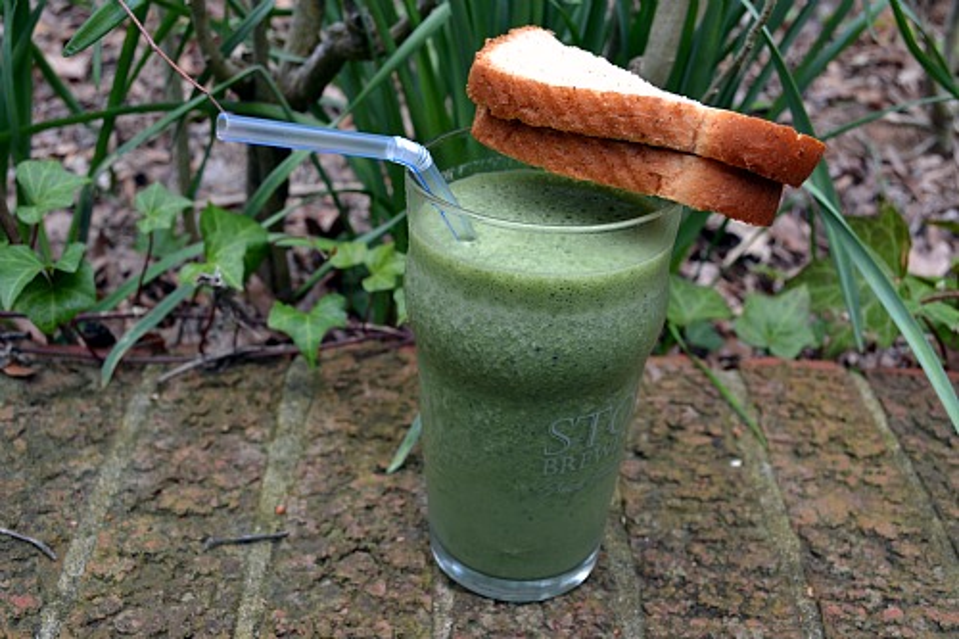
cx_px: 480
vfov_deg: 36.8
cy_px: 320
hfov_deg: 53.1
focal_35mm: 36
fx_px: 959
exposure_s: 1/125
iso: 180
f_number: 5.6
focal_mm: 24
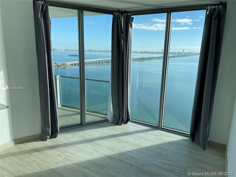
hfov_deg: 67.3
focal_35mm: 26
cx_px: 118
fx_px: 177
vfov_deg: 53.1
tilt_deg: -12.9
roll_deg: -1.6
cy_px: 88
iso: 32
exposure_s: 1/1855
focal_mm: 4.2
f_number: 1.6
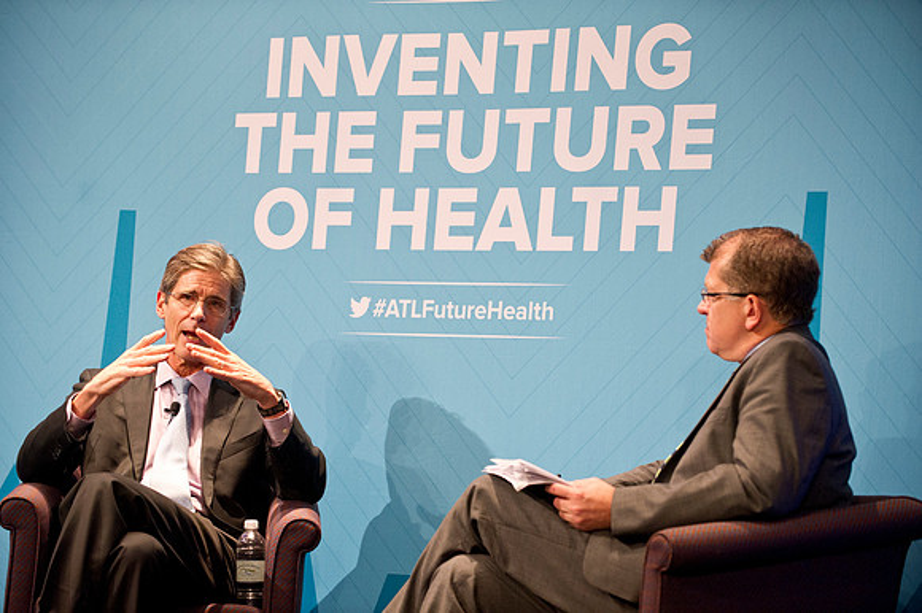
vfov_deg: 11.4
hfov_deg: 17.1
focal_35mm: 120
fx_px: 3071
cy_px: 306
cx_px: 461
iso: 2500
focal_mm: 120
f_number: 3.2
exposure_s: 1/200
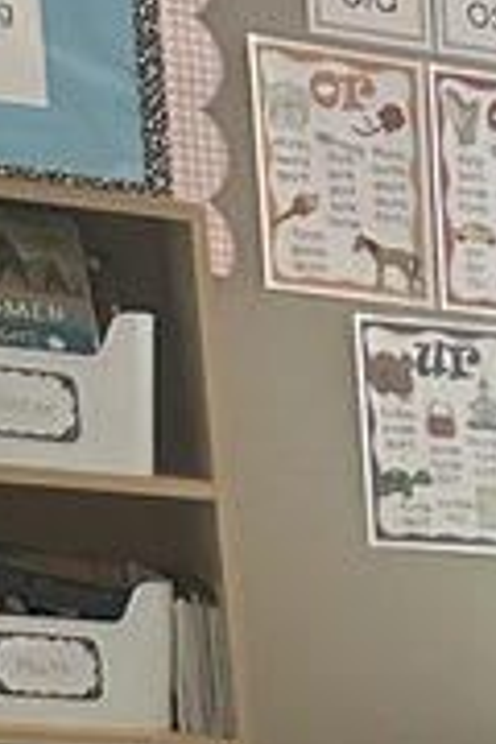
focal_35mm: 142
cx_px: 1567
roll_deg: -8.5
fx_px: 2934
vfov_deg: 10.8
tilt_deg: -29.1
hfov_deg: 8.1
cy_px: 2096
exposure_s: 1/60
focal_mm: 6.86
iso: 640
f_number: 1.78
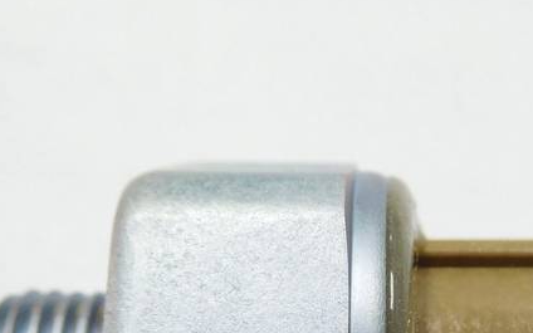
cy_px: 403
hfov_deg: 33.1
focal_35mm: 60
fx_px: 872
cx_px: 419
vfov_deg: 20.2
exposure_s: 1/30
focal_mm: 4.5
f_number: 3.4
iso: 250
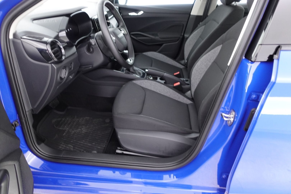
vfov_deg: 53.1
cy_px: 97
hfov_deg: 73.7
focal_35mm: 24
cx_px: 146
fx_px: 194
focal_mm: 9.4
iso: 800
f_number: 1.8
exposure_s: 1/13
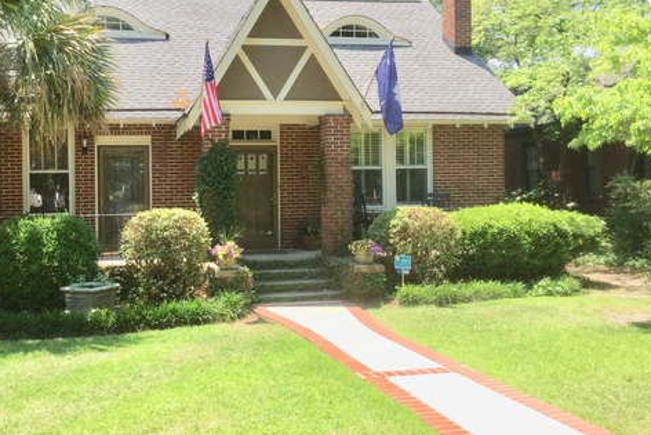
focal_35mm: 41
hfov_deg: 47.2
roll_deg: +0.5
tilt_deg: -1.8
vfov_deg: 32.6
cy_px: 199
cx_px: 268
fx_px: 742
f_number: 2.4
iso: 25
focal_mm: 3.3
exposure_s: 1/566
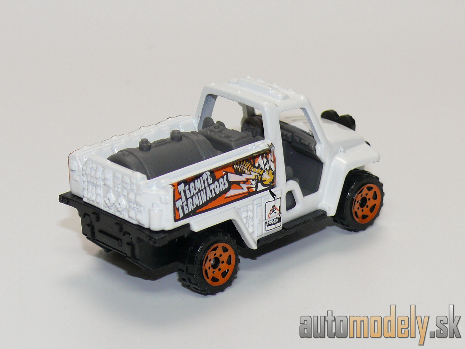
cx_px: 232
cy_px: 174
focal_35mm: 128
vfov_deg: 11.6
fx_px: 1719
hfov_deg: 15.4
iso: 100
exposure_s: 1/30
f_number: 4
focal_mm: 15.2
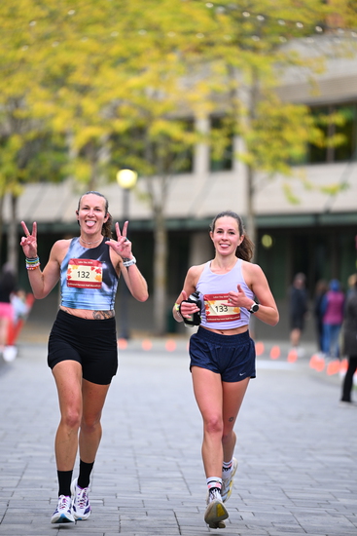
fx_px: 2973
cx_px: 178
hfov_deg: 6.9
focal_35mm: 200
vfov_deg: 10.3
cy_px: 268
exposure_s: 1/1600
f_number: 2.8
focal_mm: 200
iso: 1000
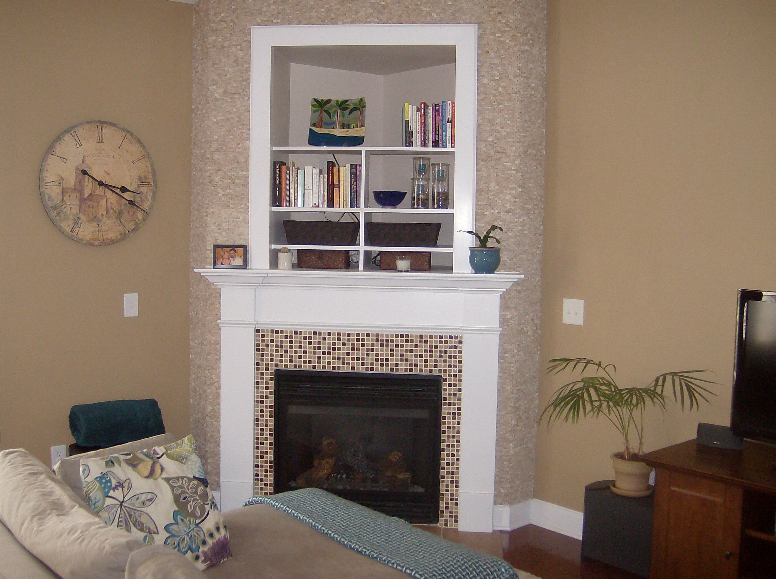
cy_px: 281
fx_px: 850
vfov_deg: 37.6
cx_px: 367
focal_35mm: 38
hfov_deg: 49.0
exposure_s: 1/60
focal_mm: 6
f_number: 2.8
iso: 200
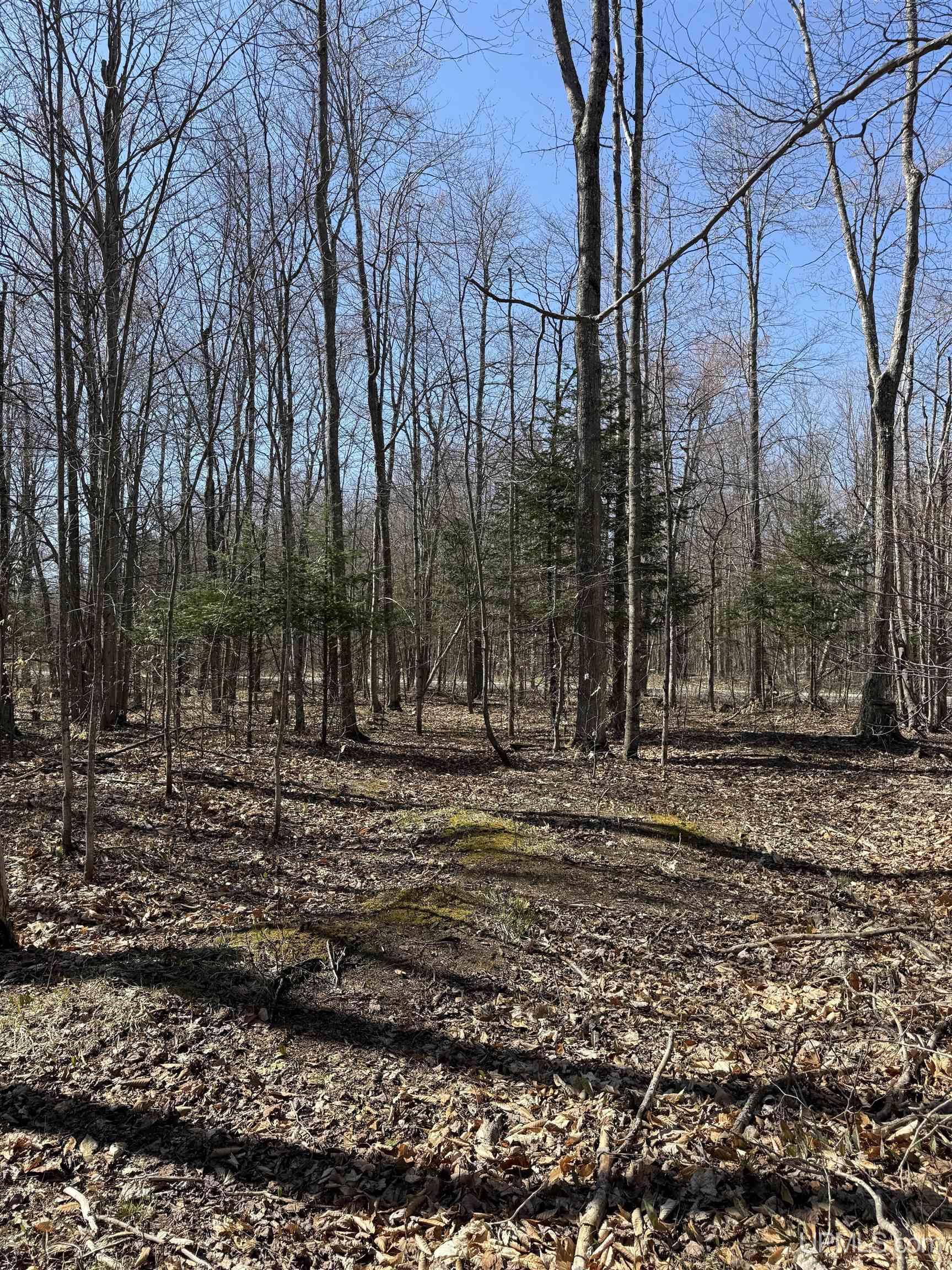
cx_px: 476
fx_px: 880
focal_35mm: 24
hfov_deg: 56.8
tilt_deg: +2.7
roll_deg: +0.1
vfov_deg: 71.6
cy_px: 635
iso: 80
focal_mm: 6.76
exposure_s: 1/1855
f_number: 1.78
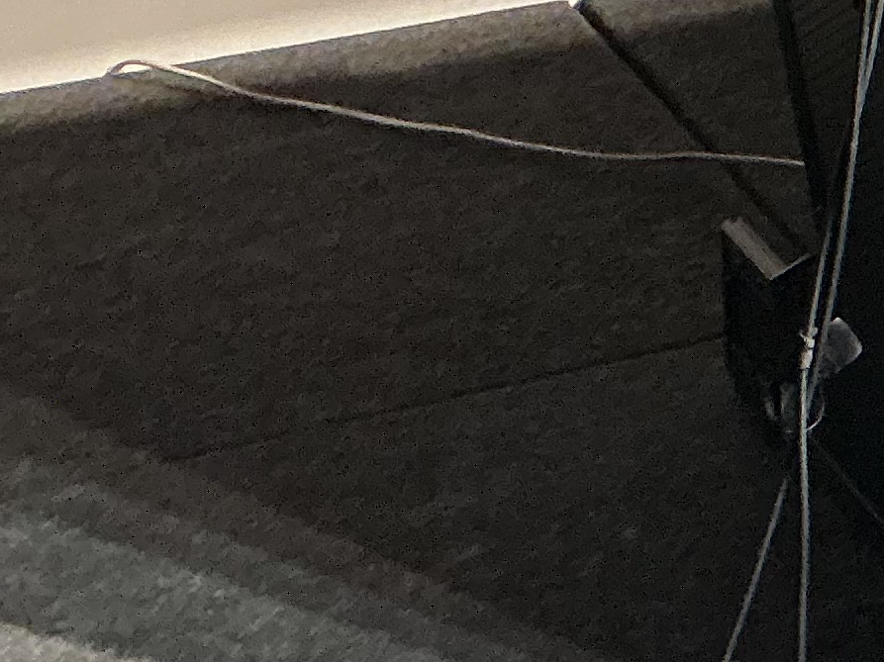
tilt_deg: -11.1
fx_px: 3344
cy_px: -476
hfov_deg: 13.1
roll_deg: -2.5
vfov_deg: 10.7
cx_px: 1744
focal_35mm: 131
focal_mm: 3
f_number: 1.8
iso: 160
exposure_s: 1/60
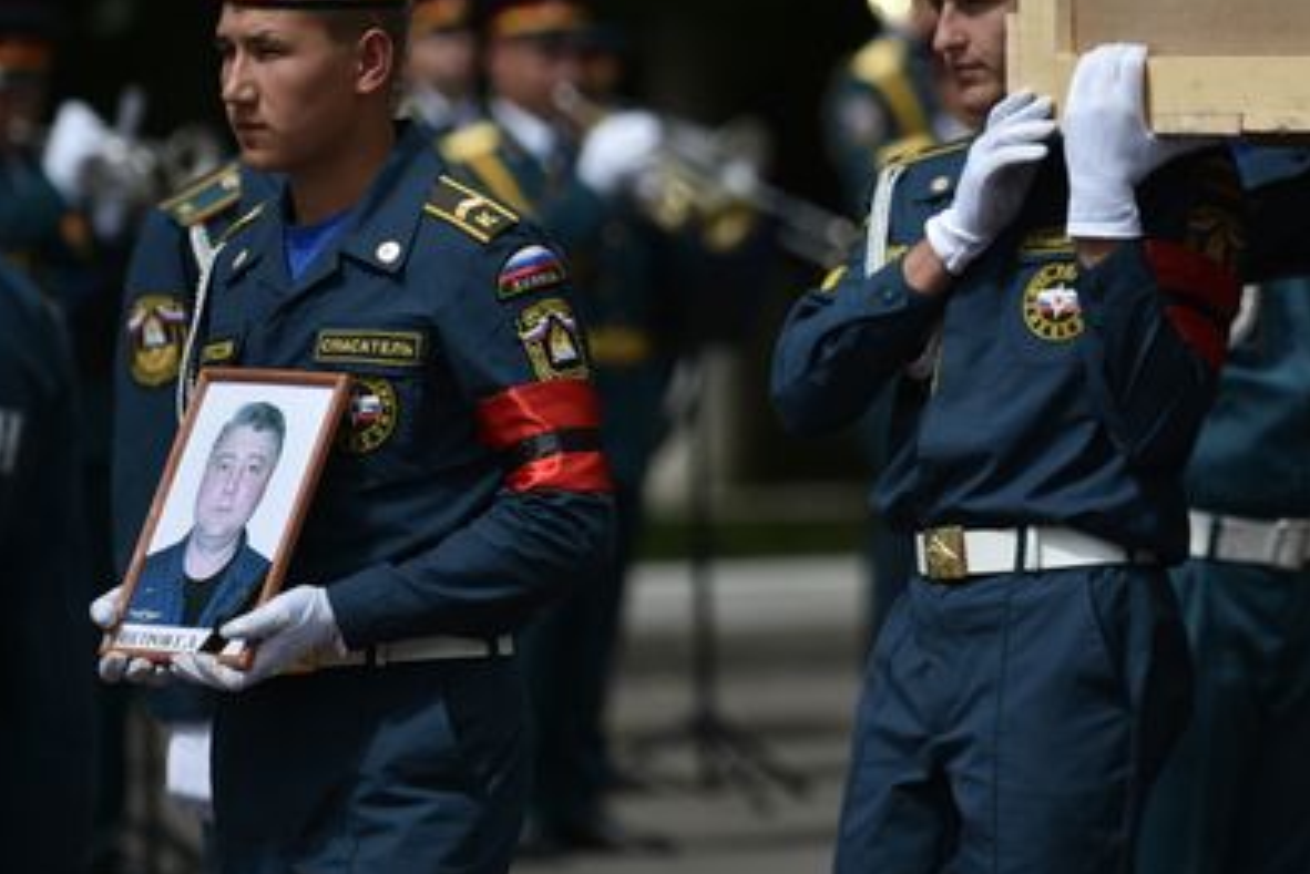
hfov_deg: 5.8
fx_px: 12922
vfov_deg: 3.9
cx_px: 1097
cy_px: 229
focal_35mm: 355
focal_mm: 200
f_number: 4
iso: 100
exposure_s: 1/2500
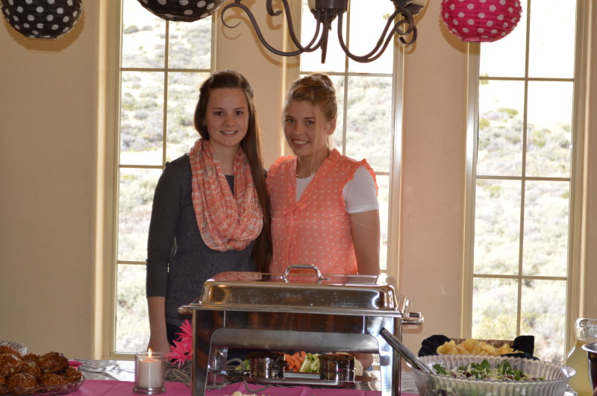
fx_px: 1366
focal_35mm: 82
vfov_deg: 16.5
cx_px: 298
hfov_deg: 24.7
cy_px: 198
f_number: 5.6
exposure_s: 1/125
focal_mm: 55
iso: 400
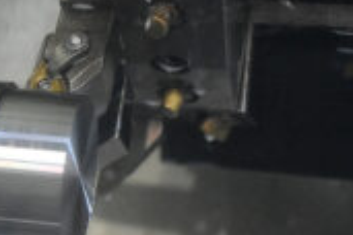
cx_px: -23
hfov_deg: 13.5
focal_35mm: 149
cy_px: 168
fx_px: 1461
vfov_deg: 9.2
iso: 5000
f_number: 4.2
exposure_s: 1/125
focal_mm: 34
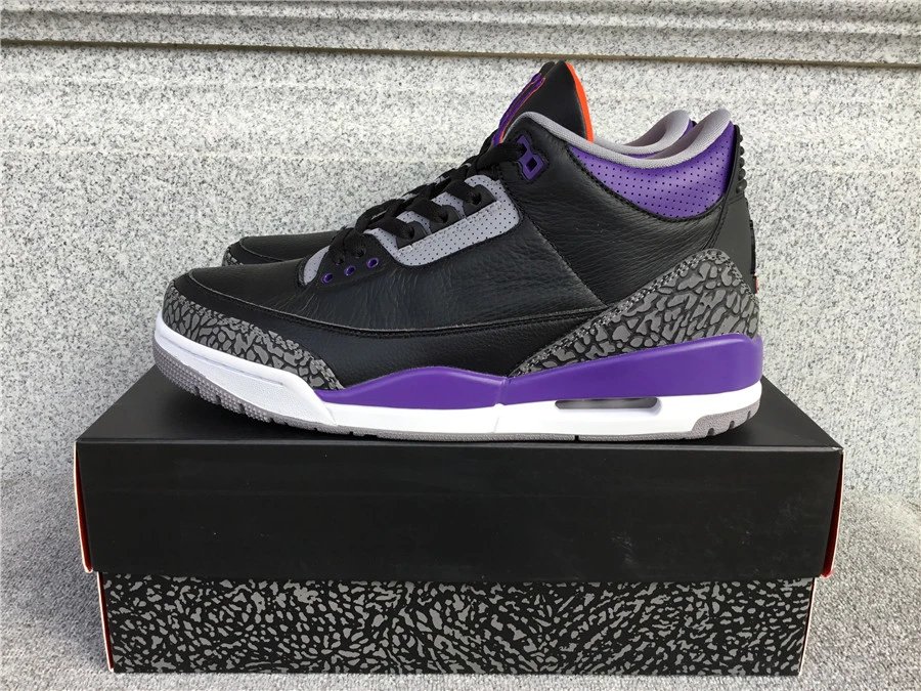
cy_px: 346
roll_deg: -1.0
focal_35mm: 31
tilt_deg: -16.4
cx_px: 460
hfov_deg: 58.4
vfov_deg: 45.4
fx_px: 825
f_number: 2.4
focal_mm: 3.3
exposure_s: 1/233
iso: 25
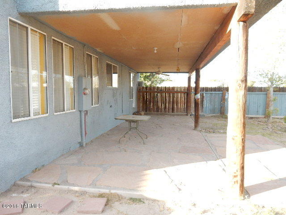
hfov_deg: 69.4
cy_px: 108
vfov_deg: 54.9
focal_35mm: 25
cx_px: 143
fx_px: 207
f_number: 3.7
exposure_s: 1/250
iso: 250
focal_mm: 4.5
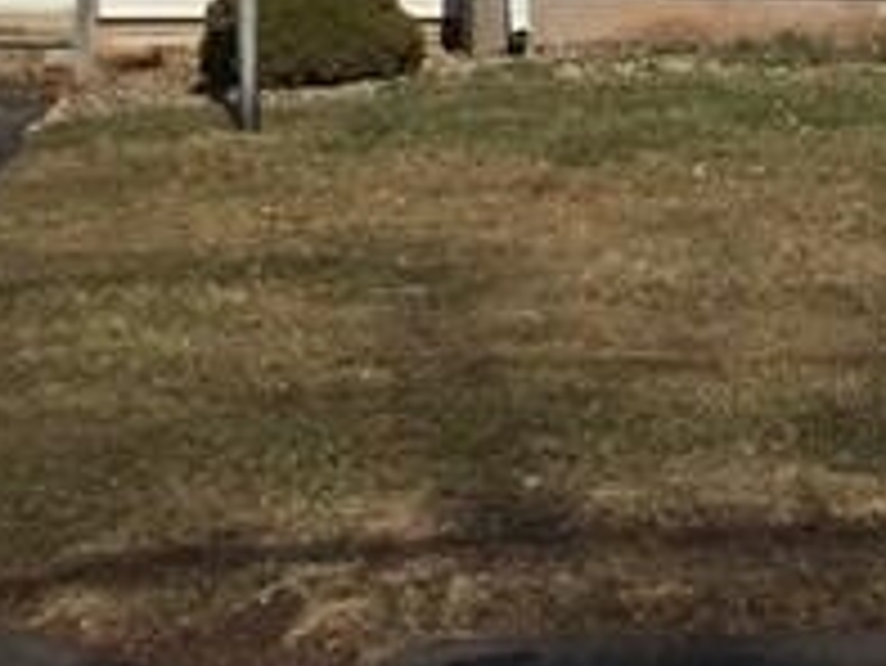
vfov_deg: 9.0
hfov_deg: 12.1
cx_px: 908
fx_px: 4123
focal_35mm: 161
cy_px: -374
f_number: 2.4
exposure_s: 1/4292
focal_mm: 3.3
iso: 25
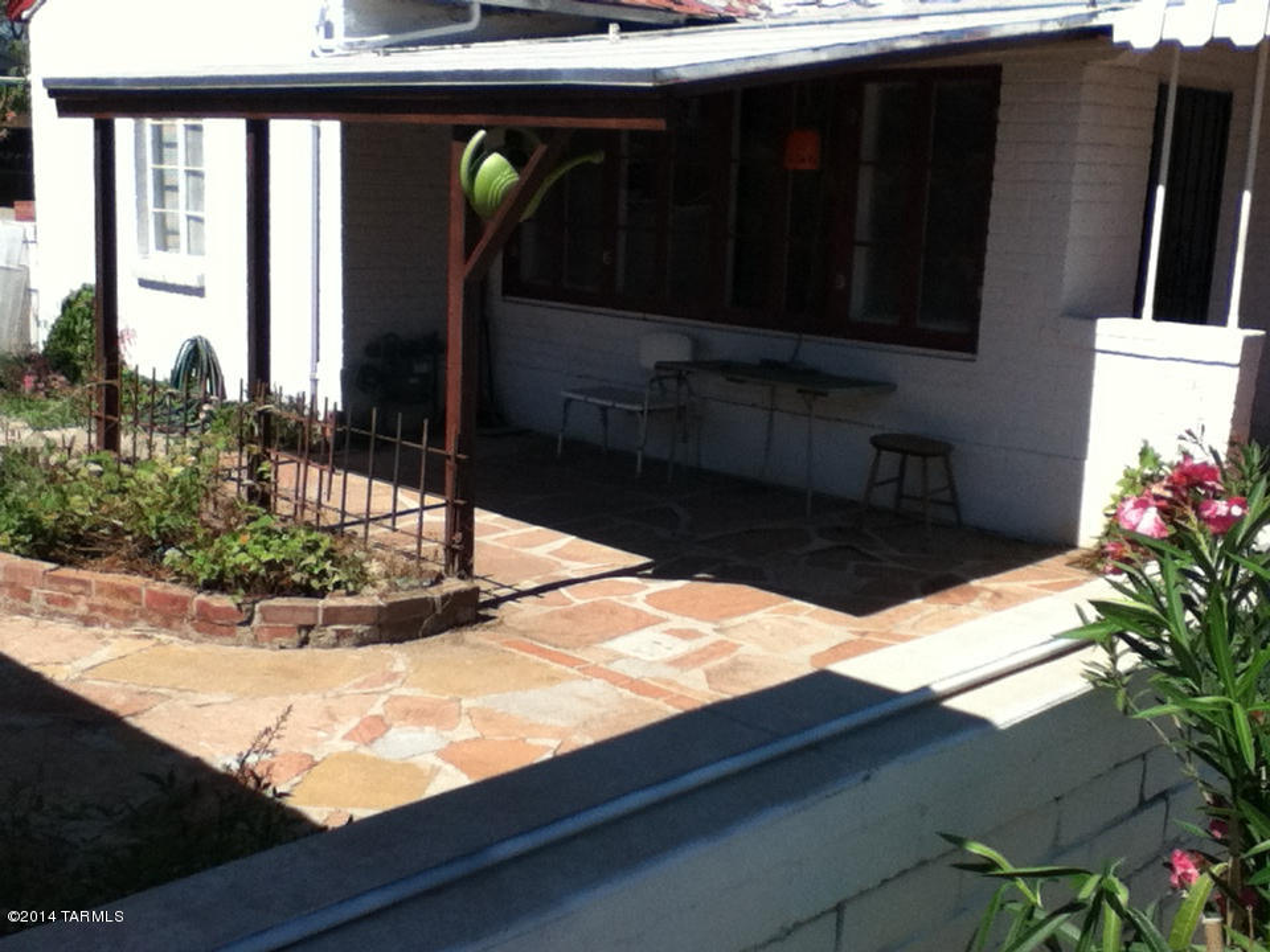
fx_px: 1174
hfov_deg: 56.8
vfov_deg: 44.2
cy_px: 476
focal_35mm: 32
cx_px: 635
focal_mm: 3.85
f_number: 2.4
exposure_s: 1/1685
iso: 80
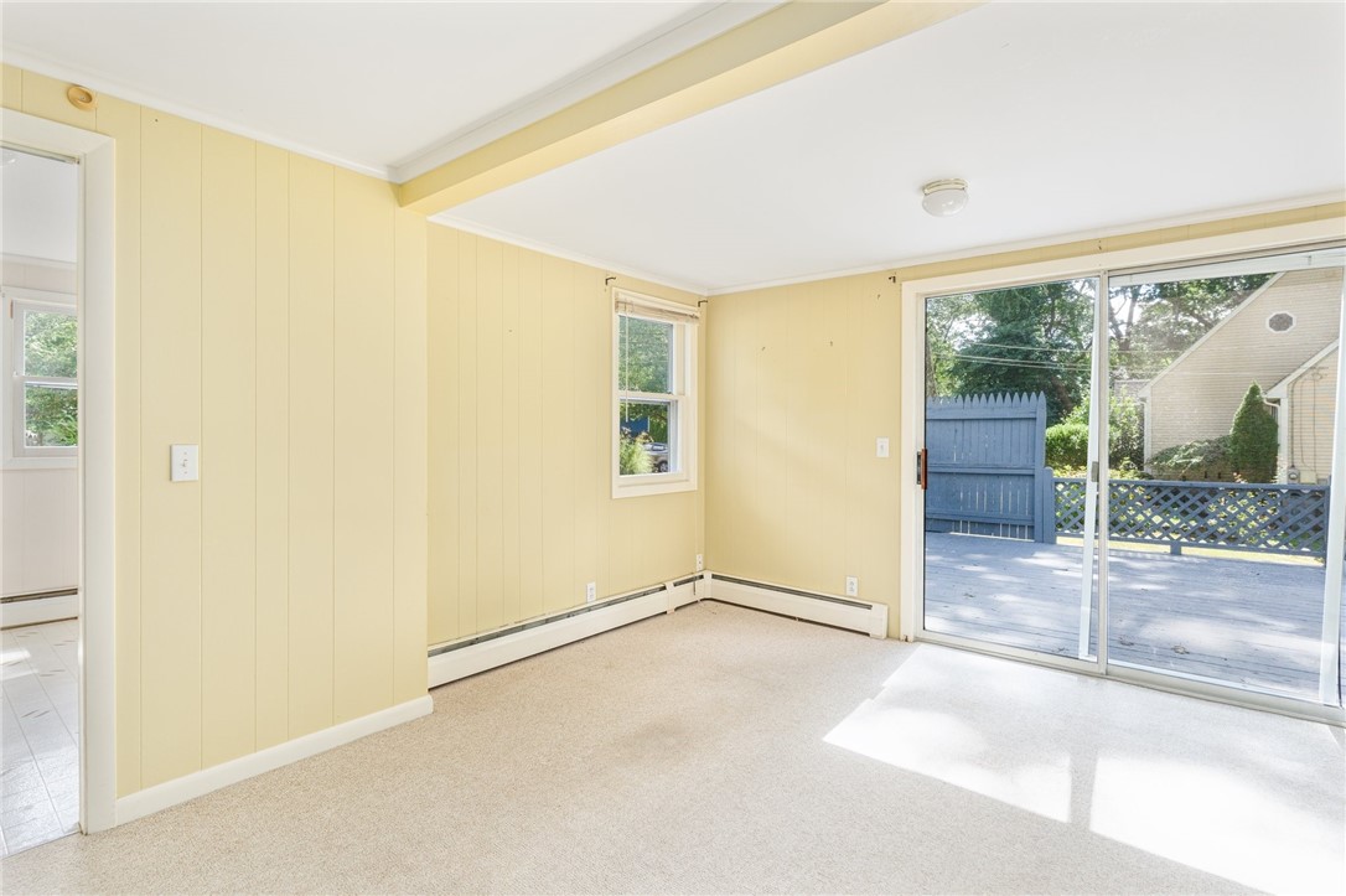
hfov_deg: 93.3
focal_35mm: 17
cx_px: 673
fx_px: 635
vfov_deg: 70.4
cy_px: 448
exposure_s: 1/100
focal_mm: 17
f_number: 7.1
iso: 800
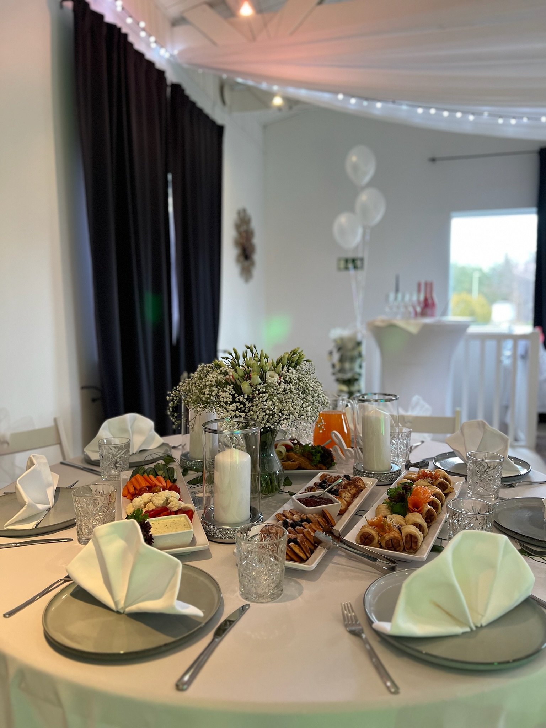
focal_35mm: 26
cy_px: 364
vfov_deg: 67.3
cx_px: 273
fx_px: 547
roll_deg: -0.1
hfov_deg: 53.1
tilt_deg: -5.0
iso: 160
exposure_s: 1/50
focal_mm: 5.7
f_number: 1.5
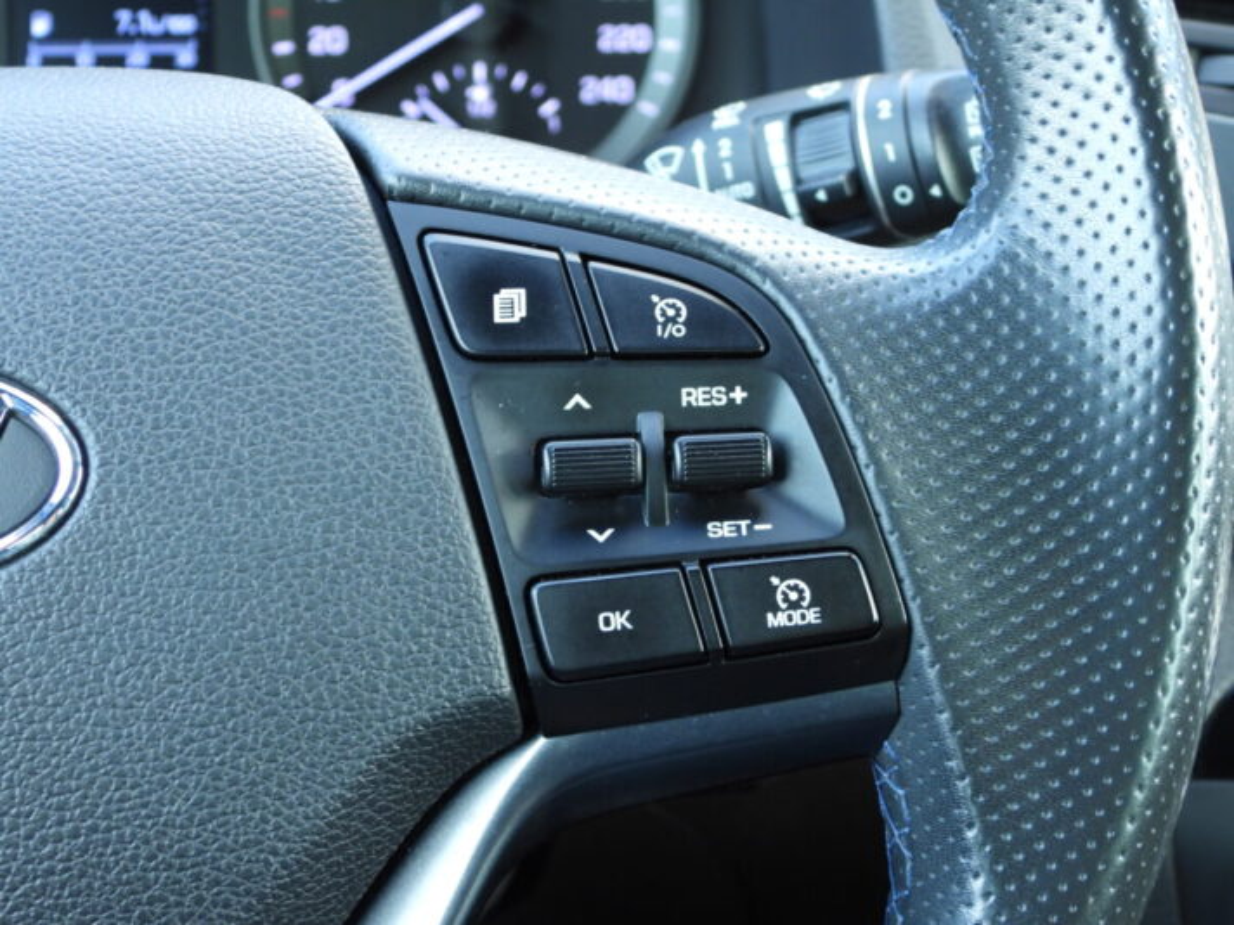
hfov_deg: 29.8
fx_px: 2317
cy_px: 462
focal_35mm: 65
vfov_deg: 22.6
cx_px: 617
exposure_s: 1/30
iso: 250
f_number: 3.5
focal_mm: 11.7
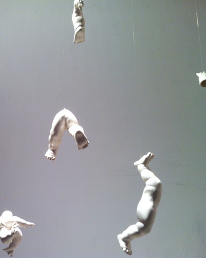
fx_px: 351
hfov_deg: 31.9
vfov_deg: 40.3
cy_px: 129
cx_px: 43
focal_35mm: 46
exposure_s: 1/20
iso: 80
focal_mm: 3.85
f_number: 2.8
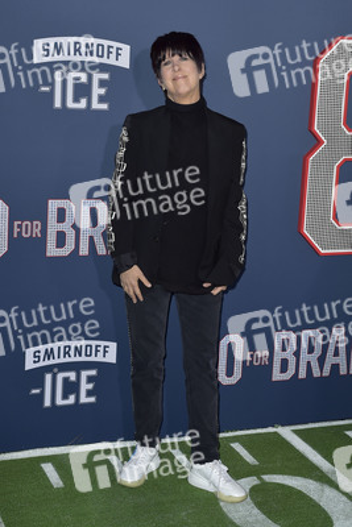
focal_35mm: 52
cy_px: 264
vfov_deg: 38.2
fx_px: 762
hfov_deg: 26.0
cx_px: 176
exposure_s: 1/250
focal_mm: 52
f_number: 6.3
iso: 400
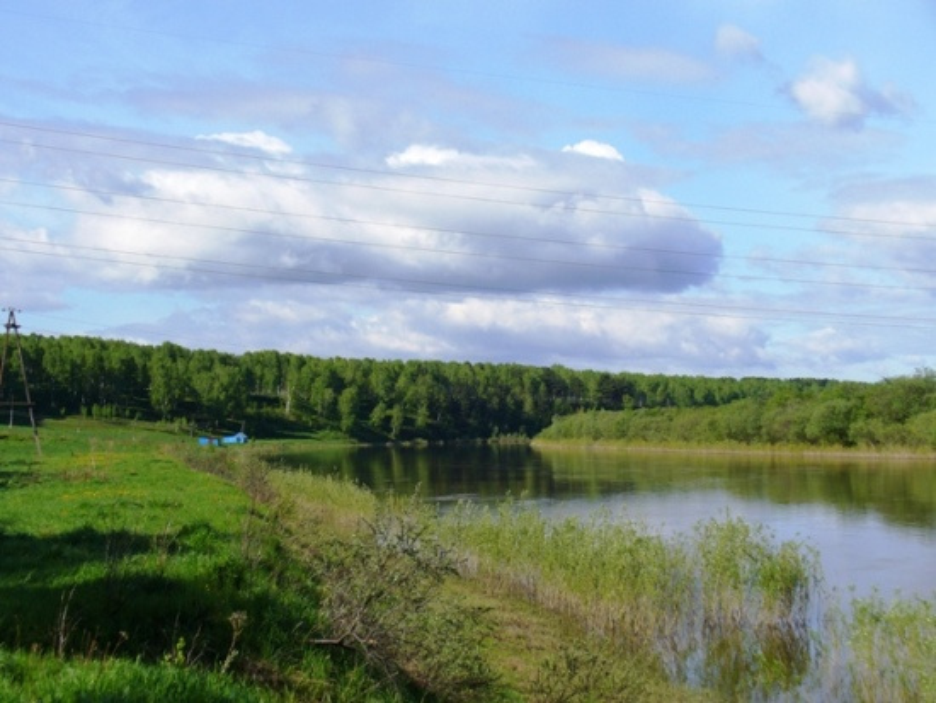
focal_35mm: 60
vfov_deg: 24.4
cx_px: 468
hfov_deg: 32.2
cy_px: 352
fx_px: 1623
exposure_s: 1/250
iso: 80
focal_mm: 9.9
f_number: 6.2
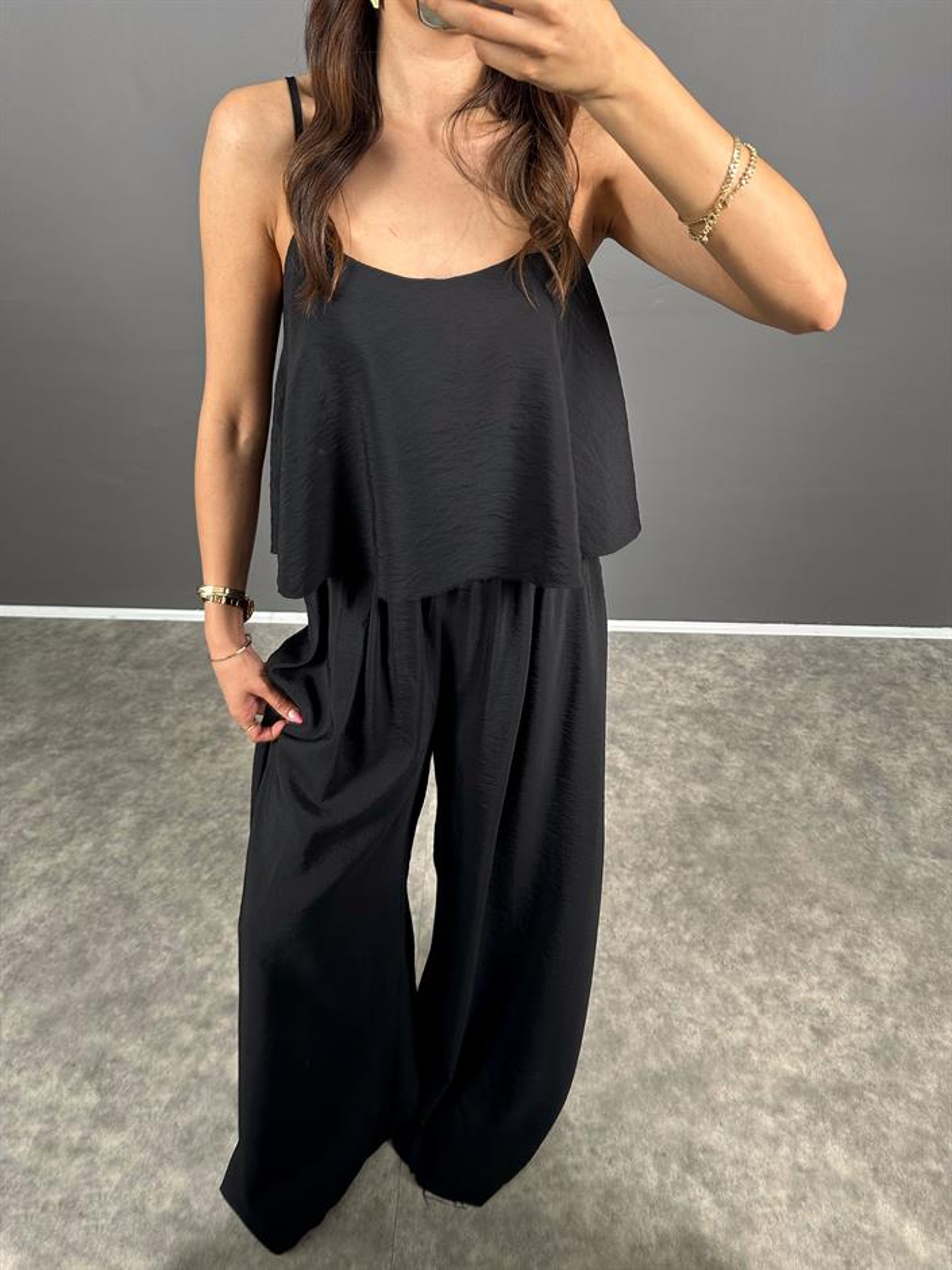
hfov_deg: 56.8
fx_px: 880
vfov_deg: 71.6
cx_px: 476
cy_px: 635
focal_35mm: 24
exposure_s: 1/121
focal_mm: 6.86
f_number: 1.78
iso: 160
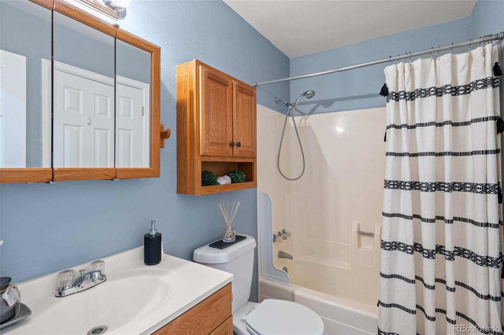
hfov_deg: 93.3
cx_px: 252
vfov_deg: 70.3
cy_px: 168
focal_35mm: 17
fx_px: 238
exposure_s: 1/4
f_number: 8
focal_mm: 17
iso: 400
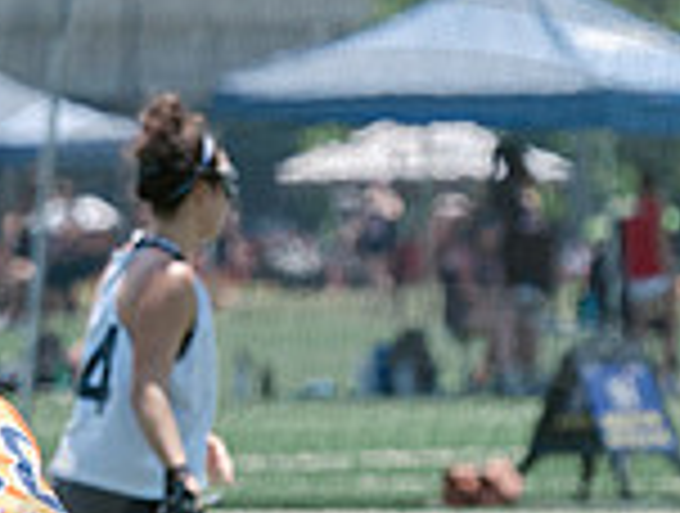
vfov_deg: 1.3
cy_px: 409
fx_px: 21936
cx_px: -153
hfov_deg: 1.8
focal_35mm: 1114
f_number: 5
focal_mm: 200
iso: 400
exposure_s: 1/1600
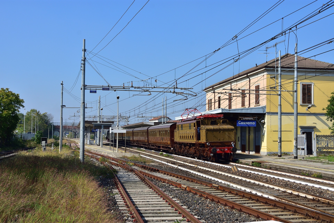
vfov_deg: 28.9
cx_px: 167
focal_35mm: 46
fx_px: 431
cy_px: 112
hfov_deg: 42.3
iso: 200
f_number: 7.1
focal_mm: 31
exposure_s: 1/800
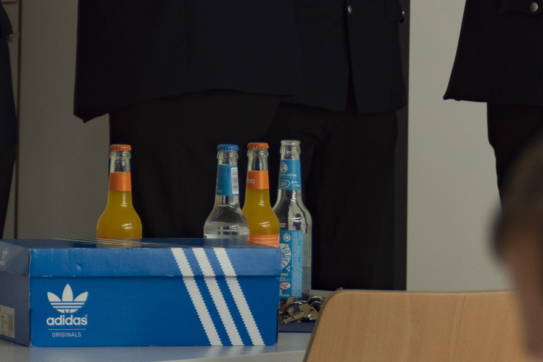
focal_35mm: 485
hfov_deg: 4.3
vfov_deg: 2.8
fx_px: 7308
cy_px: -169
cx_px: 358
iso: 200
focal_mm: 105
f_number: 5.6
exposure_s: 1/250
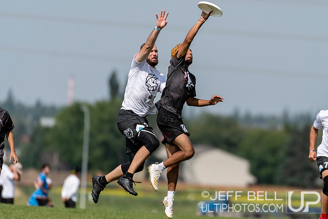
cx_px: 224
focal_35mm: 745
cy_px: 89
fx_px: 6787
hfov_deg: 2.8
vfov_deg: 1.8
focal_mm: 350
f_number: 4
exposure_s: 1/1250
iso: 100
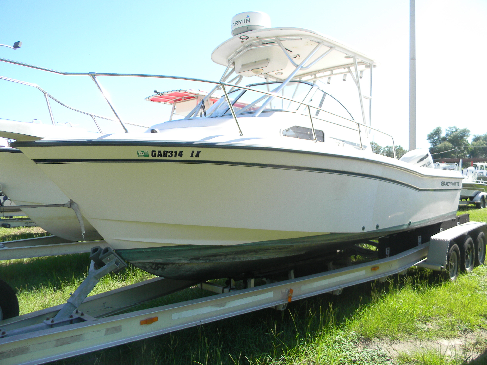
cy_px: 182
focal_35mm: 28
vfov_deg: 49.7
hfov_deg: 63.4
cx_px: 244
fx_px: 394
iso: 80
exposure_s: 1/276
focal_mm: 5
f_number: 3.5
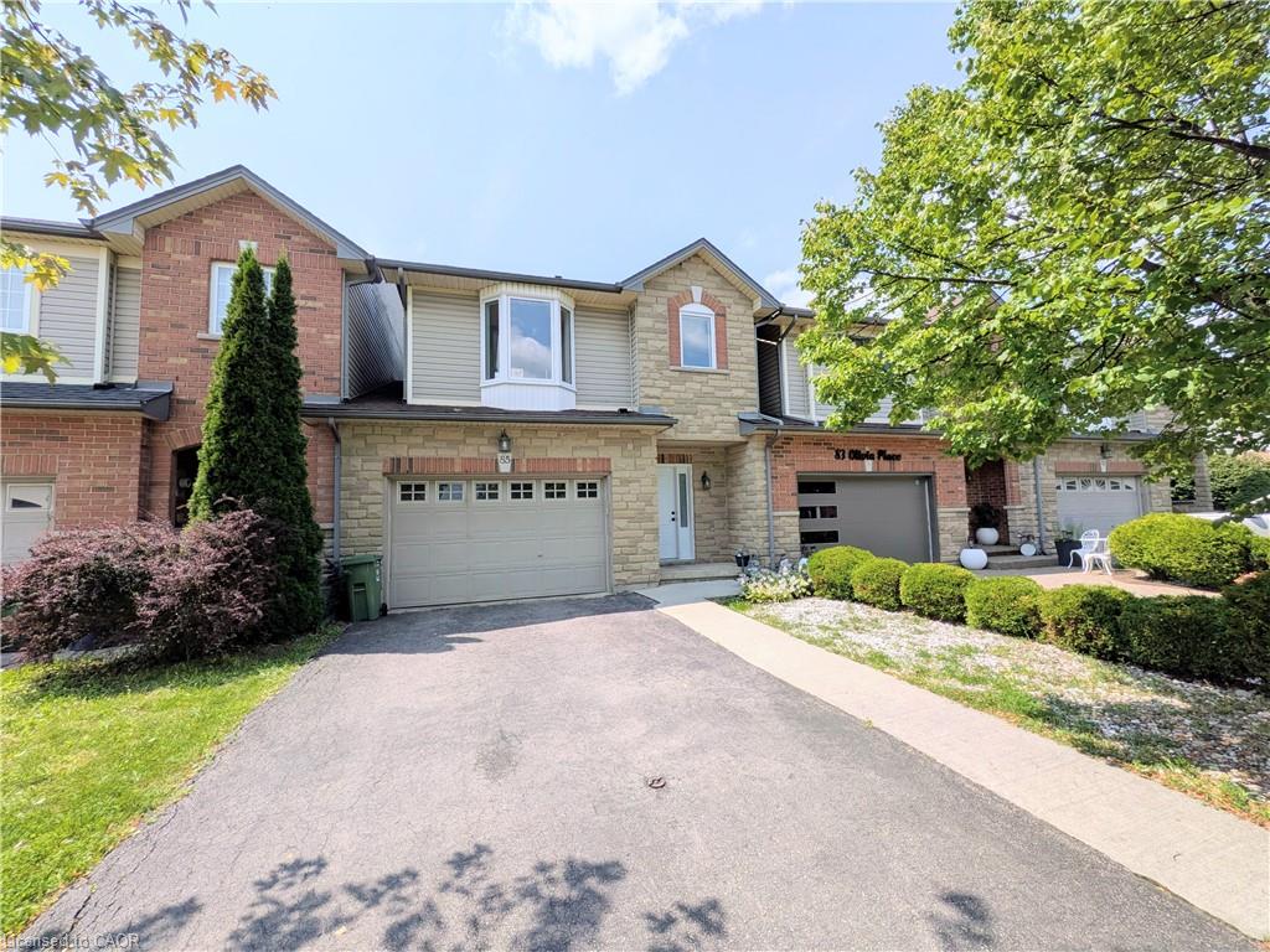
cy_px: 476
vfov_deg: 85.7
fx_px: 514
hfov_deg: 102.1
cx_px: 635
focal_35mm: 14
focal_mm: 1.85
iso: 52
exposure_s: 1/2347
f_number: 2.2
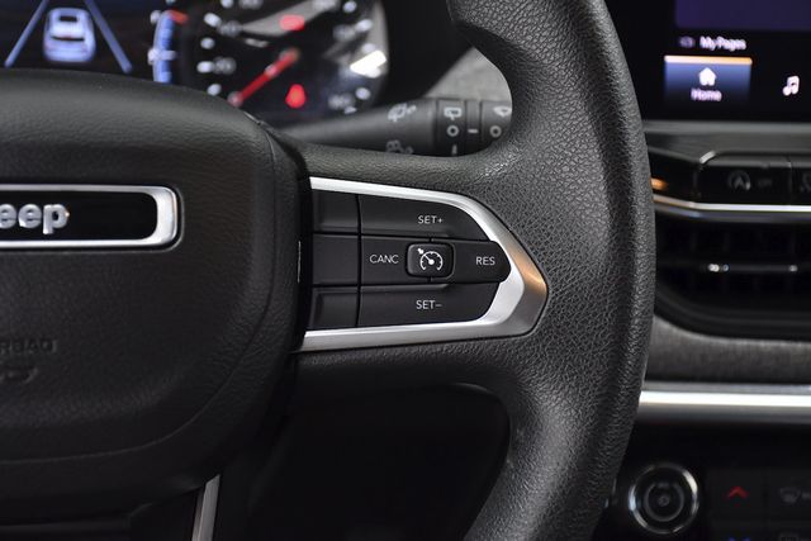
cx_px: 406
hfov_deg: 28.1
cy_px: 270
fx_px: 1622
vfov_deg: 18.9
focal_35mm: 72
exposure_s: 1/200
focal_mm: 48
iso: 1250
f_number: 4.5
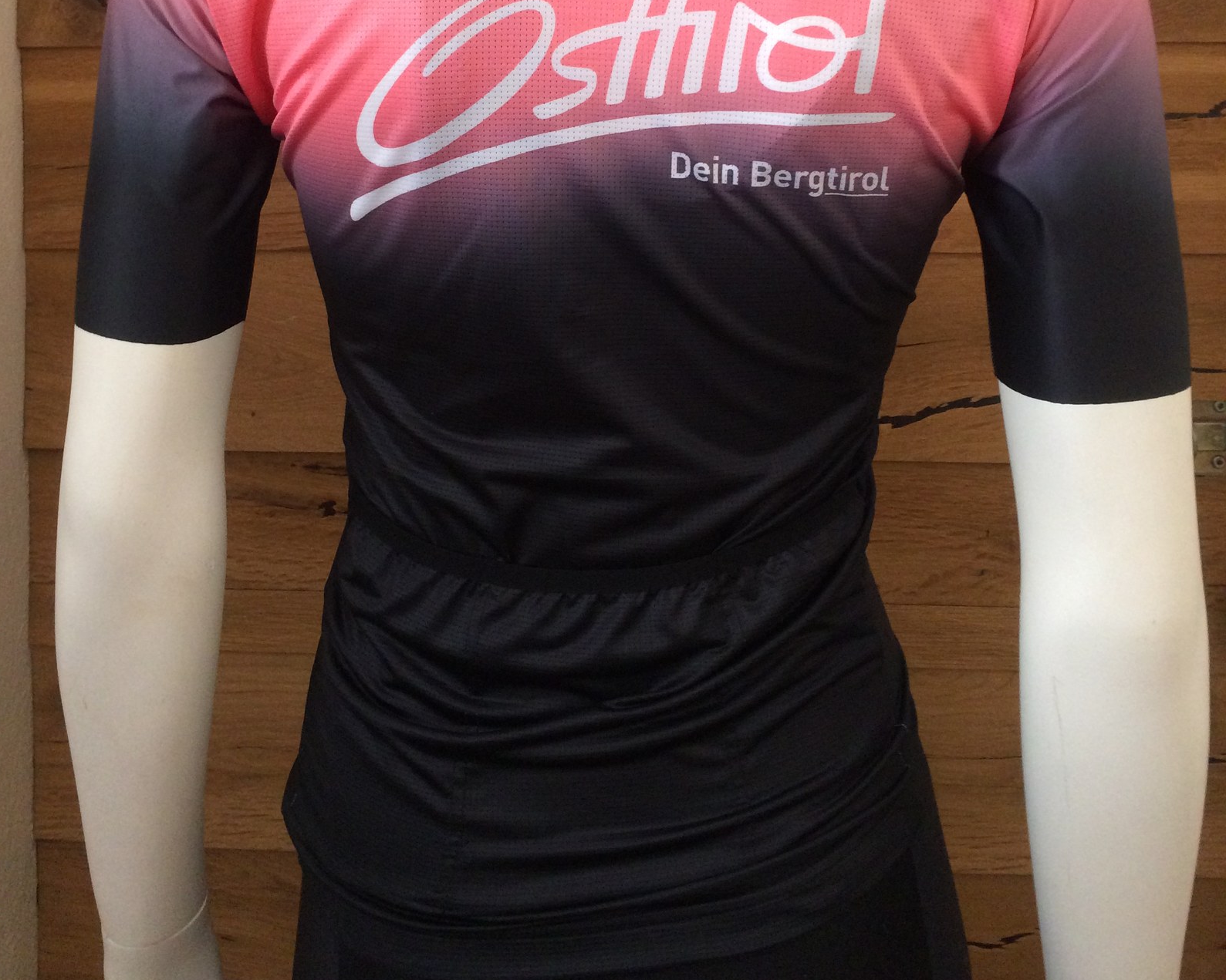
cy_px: 202
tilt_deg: -4.7
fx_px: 1379
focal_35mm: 38
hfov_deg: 47.9
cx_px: 610
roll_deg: -0.7
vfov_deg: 37.8
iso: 320
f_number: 2.2
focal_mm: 4.15
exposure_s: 1/25
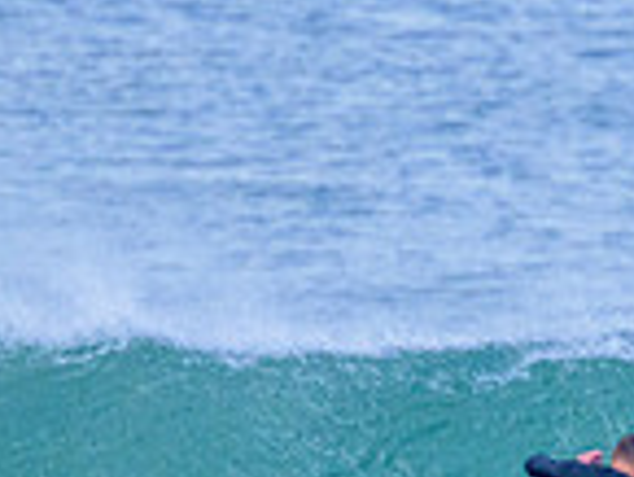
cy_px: 519
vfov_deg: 0.5
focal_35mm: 3084
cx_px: 805
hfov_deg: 0.6
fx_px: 56531
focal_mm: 800
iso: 4500
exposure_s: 1/2000
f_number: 11
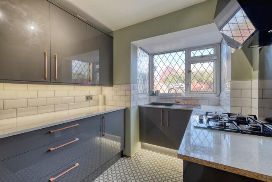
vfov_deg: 77.4
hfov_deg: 100.4
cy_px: 91
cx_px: 136
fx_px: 113
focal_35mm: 15
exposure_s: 1/15
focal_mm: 10
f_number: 8
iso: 500
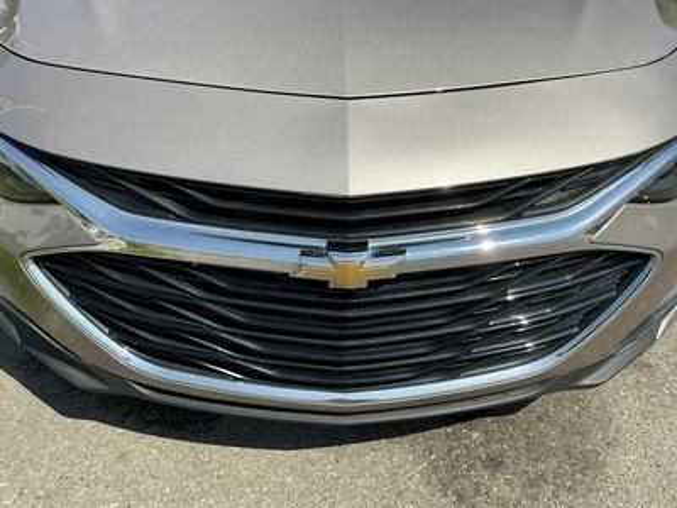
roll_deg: -2.0
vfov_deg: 49.7
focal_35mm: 28
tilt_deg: -36.6
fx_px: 548
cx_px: 338
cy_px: 254
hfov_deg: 63.4
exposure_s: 1/2058
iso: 25
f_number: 1.8
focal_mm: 3
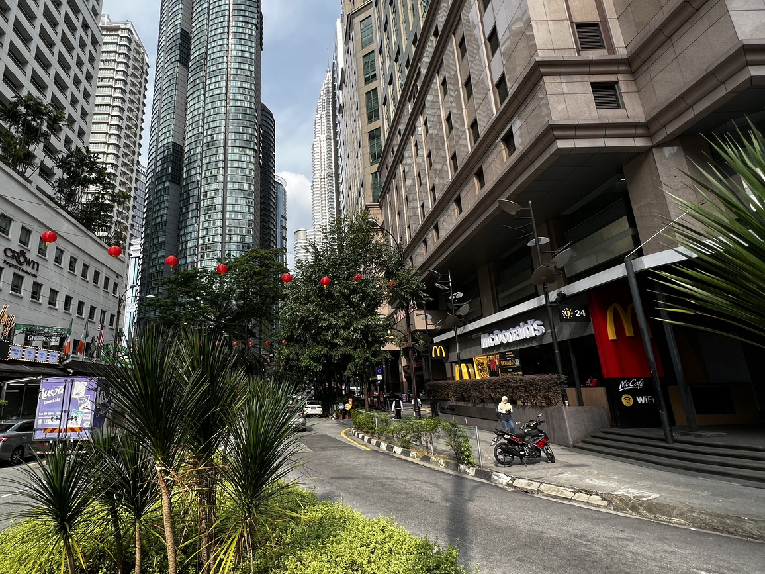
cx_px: 302
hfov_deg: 86.6
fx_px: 398
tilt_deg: +14.2
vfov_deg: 71.6
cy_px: 279
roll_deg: +1.5
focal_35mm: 18
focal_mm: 1.57
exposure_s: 1/518
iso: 32
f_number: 1.8
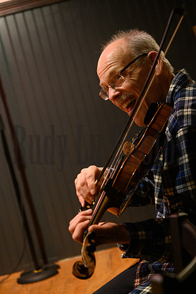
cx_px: 98
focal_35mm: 70
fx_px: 573
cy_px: 147
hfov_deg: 19.4
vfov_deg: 28.9
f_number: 4
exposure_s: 1/40
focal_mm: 70
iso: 8000
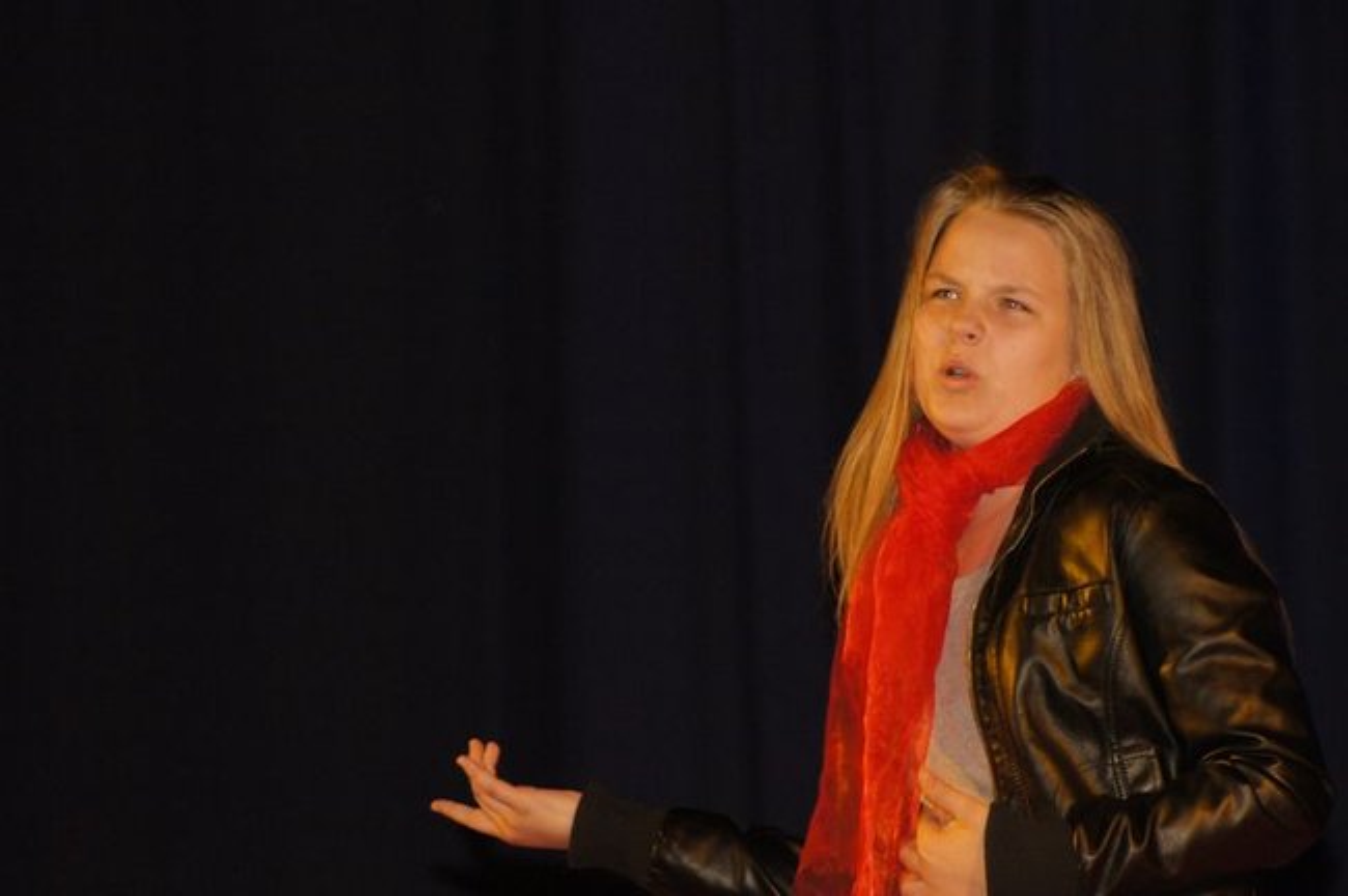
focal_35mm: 300
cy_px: 448
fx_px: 11222
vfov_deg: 4.6
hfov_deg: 6.9
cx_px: 674
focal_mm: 200
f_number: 5.6
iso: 1600
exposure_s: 1/160
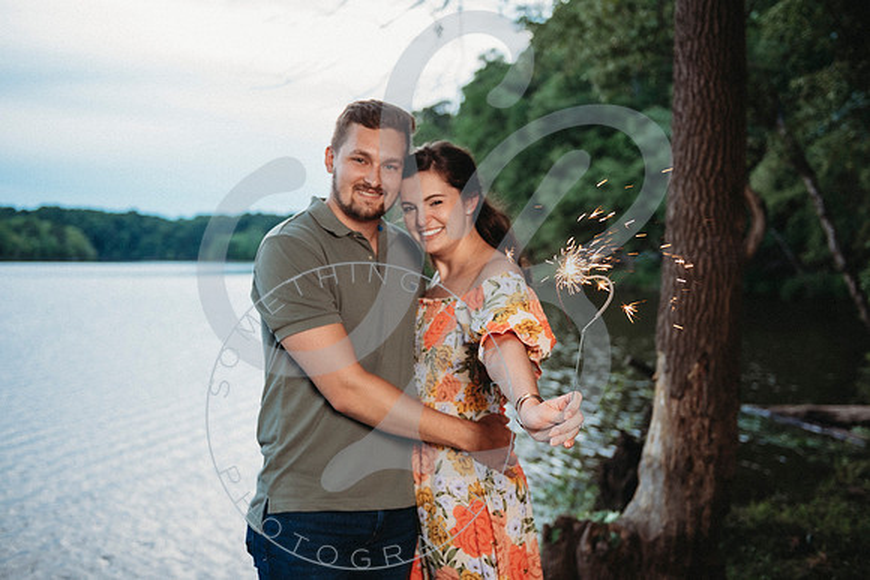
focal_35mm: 40
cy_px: 290
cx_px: 422
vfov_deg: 33.5
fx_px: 966
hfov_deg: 48.5
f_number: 2.8
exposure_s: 1/160
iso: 400
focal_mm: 38
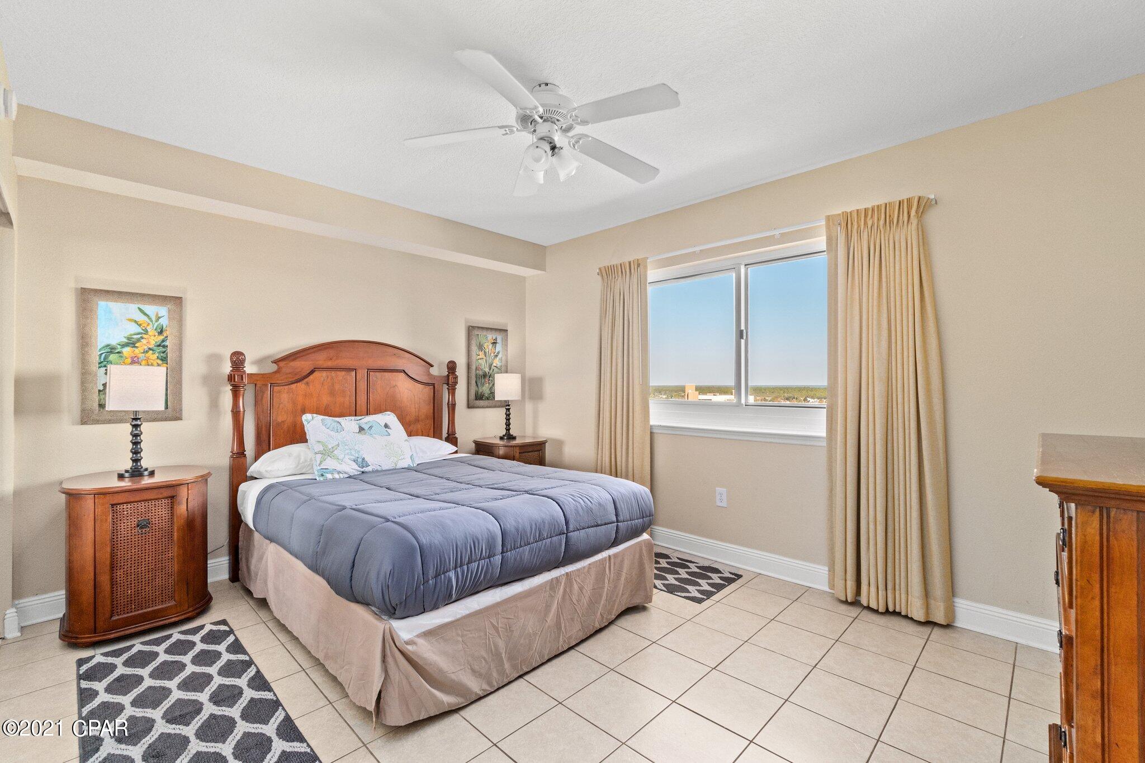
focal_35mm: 15
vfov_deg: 77.3
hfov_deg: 100.4
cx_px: 572
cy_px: 382
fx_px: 477
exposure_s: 1/6
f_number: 8
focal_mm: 10
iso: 800
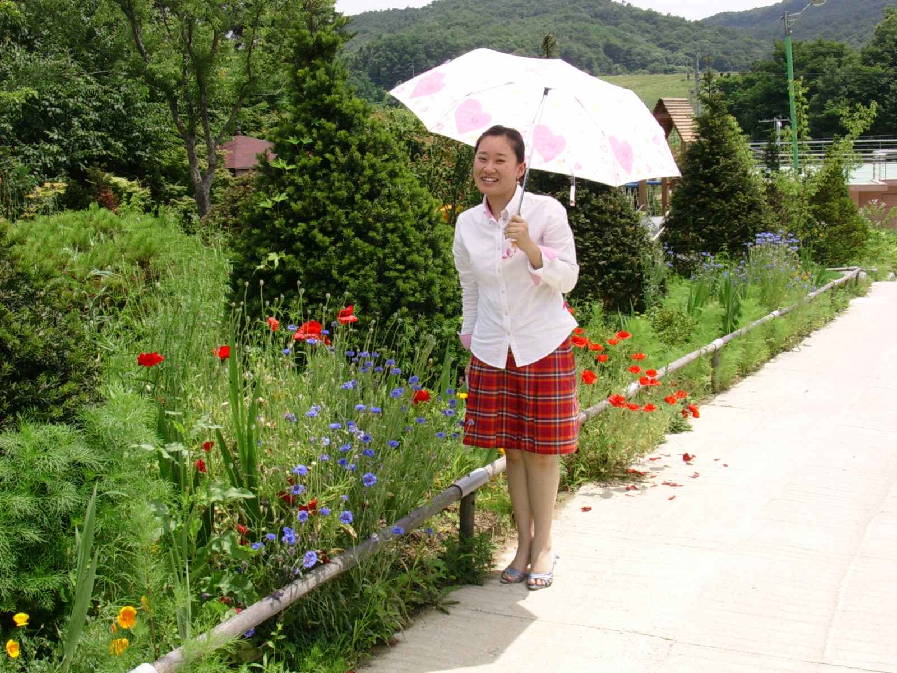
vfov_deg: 32.2
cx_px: 448
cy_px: 336
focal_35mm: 45
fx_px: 1166
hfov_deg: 42.1
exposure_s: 1/332
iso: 70
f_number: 5.8
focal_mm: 6.7
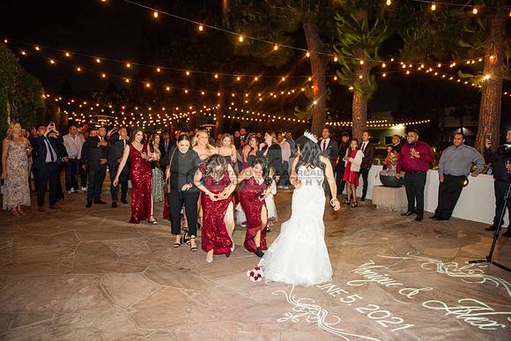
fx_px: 341
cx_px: 256
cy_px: 170
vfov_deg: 53.2
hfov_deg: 73.7
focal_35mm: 24
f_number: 2.8
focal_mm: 24
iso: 1250
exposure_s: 1/125
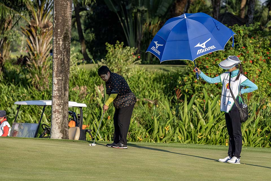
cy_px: 90
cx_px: 136
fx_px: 1505
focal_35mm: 200
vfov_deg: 6.9
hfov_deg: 10.3
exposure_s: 1/2000
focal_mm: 200
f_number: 5.6
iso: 560
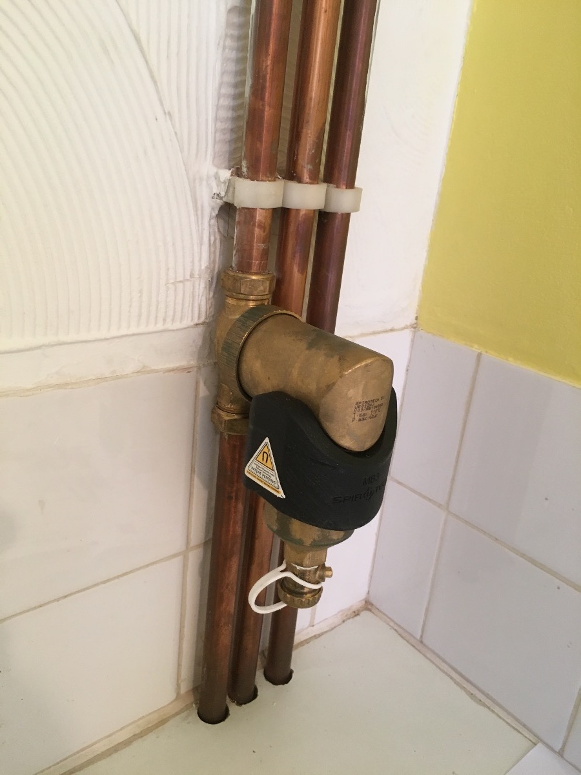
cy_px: 388
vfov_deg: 61.7
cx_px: 290
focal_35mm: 29
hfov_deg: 48.2
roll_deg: -7.1
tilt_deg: -20.2
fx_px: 649
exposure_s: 1/33
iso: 125
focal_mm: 4.15
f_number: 2.2
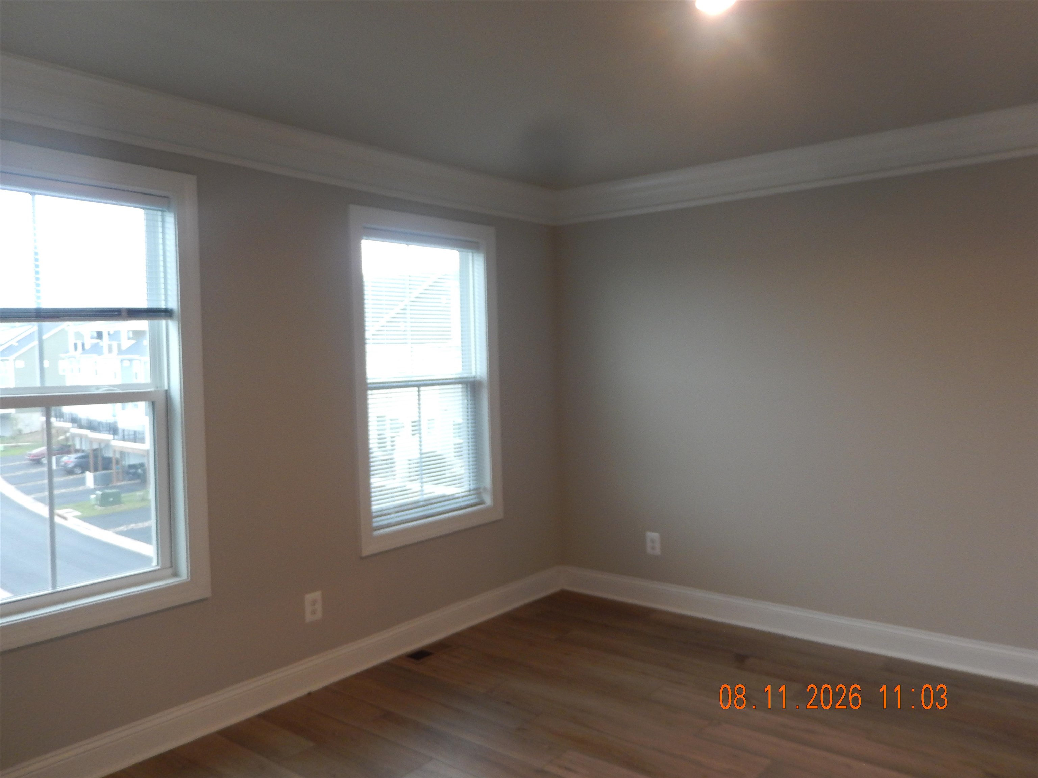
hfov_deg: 69.4
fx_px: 750
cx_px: 519
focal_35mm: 25
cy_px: 389
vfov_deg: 54.9
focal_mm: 4.5
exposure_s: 1/30
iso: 200
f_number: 3.4
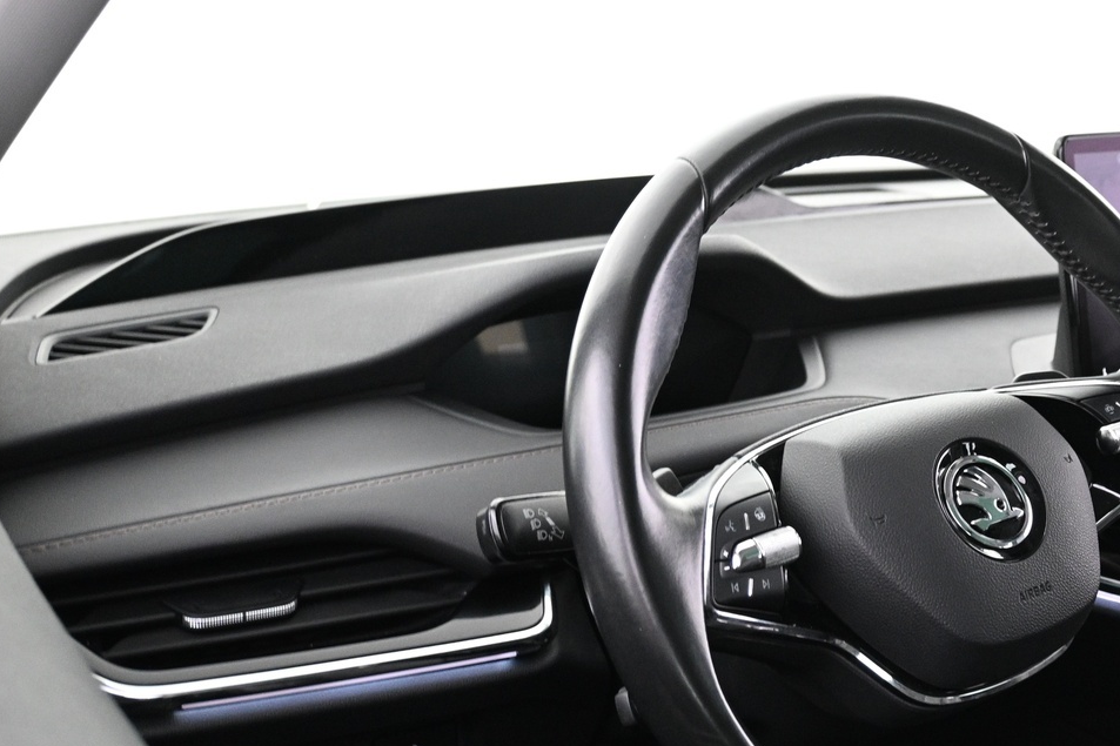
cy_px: 465
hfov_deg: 37.4
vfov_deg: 26.4
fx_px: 1586
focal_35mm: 51
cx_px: 908
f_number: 3.8
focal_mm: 20
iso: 1600
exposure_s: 1/13
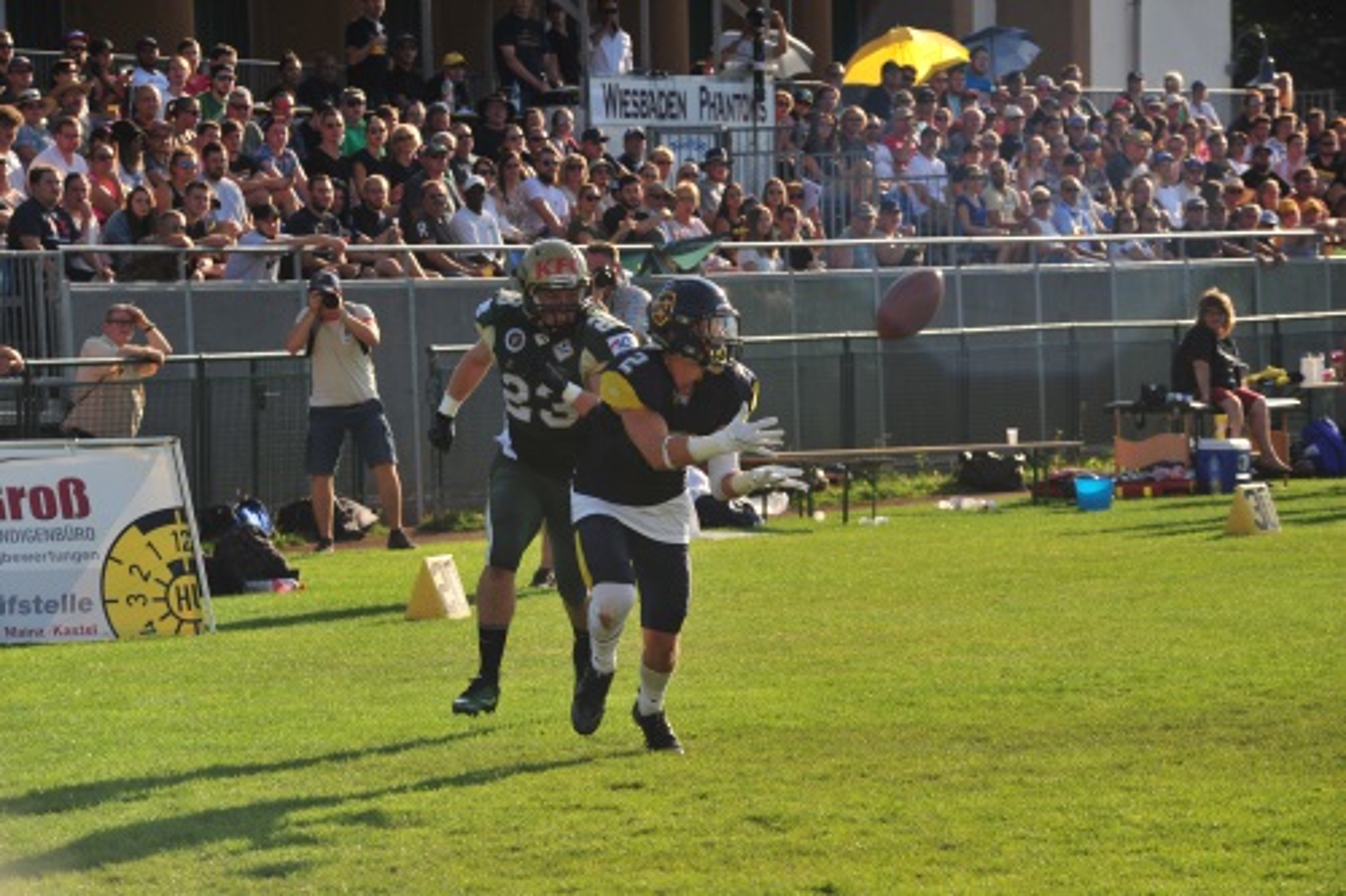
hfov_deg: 10.3
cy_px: 448
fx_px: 7475
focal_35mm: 200
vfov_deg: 6.9
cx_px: 673
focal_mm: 200
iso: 1000
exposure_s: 1/1000
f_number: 9
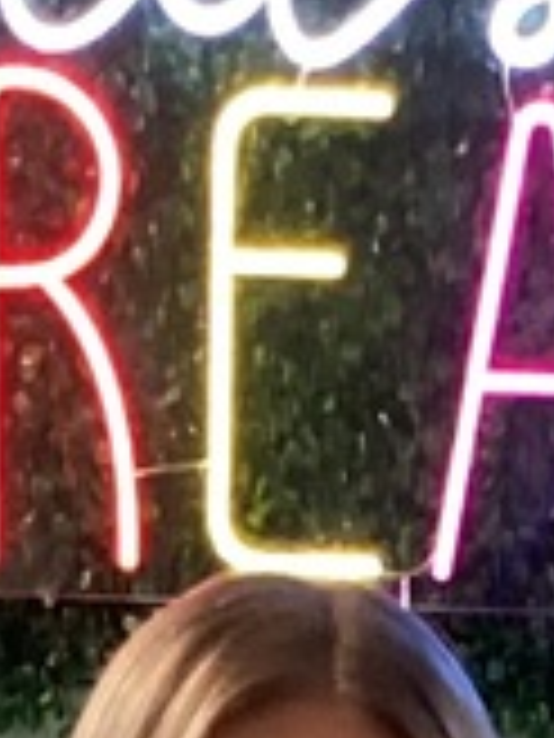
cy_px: 2264
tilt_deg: -22.0
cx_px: 329
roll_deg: -0.7
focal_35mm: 194
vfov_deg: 8.4
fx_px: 4140
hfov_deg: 7.7
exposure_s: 1/60
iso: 200
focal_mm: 3.3
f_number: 2.4
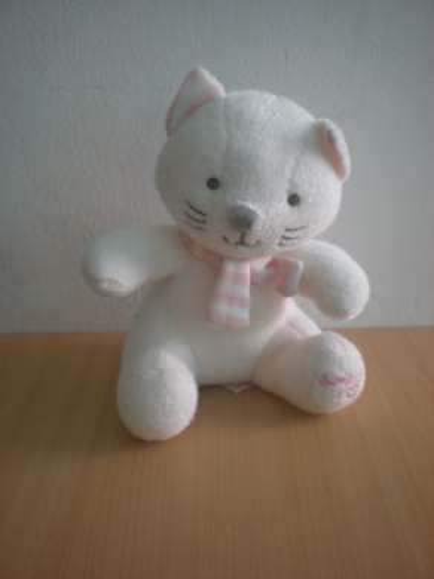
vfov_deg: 49.0
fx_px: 636
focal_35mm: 38
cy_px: 290
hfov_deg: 37.7
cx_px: 217
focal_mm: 6.3
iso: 114
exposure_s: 1/61
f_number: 3.1
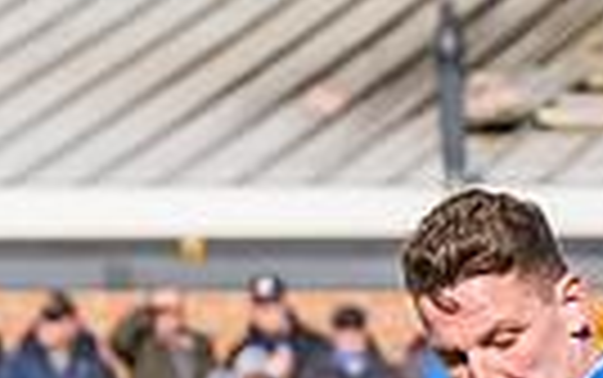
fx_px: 13832
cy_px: 1090
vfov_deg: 1.6
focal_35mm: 841
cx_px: 1554
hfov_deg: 2.5
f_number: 4
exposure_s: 1/3200
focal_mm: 77
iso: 200
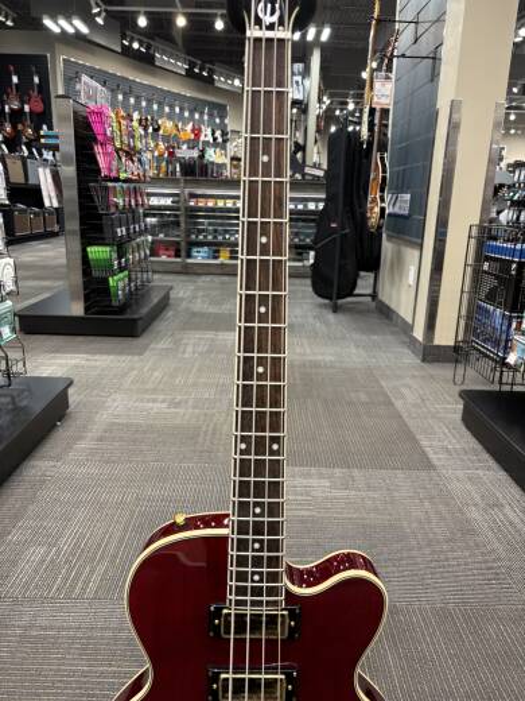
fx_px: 526
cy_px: 350
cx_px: 262
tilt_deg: -14.0
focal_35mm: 26
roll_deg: +0.0
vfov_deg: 67.3
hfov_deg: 53.1
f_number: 1.6
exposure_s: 1/60
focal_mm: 5.96
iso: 80
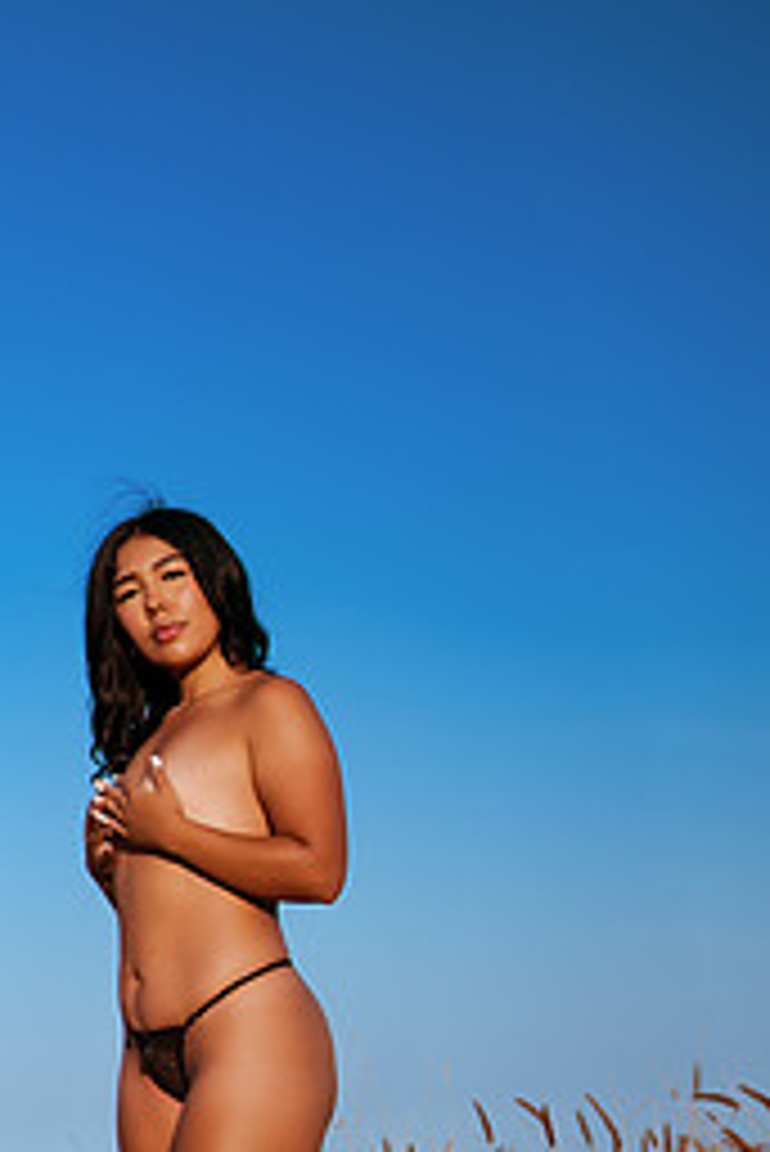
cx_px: 311
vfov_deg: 19.8
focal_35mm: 102
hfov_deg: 13.4
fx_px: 3268
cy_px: 950
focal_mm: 58
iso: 100
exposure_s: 1/8000
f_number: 1.4
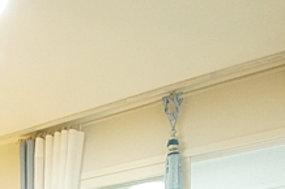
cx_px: 10
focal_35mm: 55
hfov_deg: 33.6
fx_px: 435
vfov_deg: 18.8
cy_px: 343
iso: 1600
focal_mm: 10
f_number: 9
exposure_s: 1/25
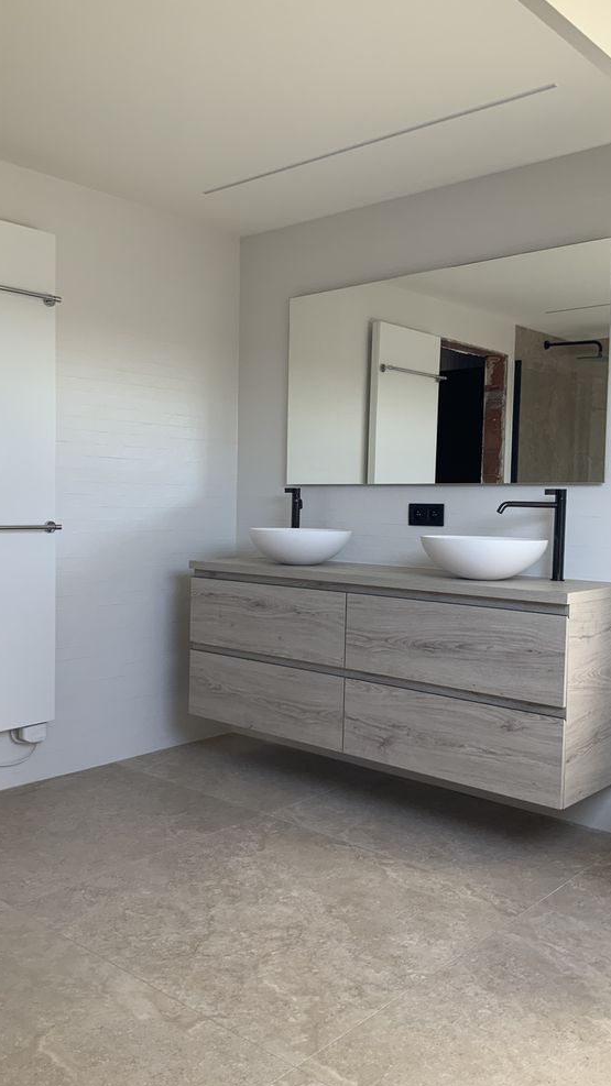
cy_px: 548
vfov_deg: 61.0
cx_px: 265
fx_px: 922
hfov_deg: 36.6
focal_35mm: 32
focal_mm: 3
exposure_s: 1/122
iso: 32
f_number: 1.8
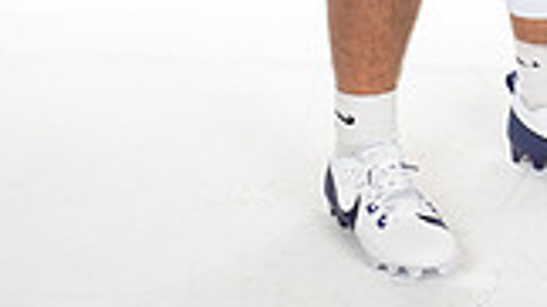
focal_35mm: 163
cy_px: -412
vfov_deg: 7.0
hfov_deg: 13.1
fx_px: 2363
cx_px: 463
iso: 800
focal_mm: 56
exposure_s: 1/320
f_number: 7.1
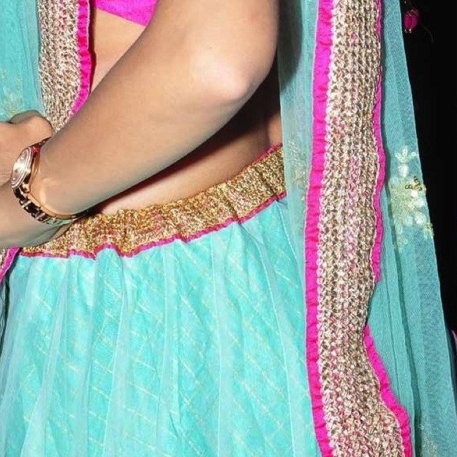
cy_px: -166
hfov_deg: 10.3
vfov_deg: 10.0
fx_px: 2539
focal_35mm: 170
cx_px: 293
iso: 400
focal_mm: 48
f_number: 11
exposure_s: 1/125
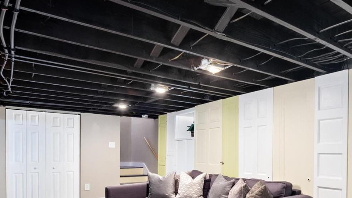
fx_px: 261
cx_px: 233
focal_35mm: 28
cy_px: 163
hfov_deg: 66.2
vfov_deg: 39.6
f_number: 8
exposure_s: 1/100
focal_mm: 8
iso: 400
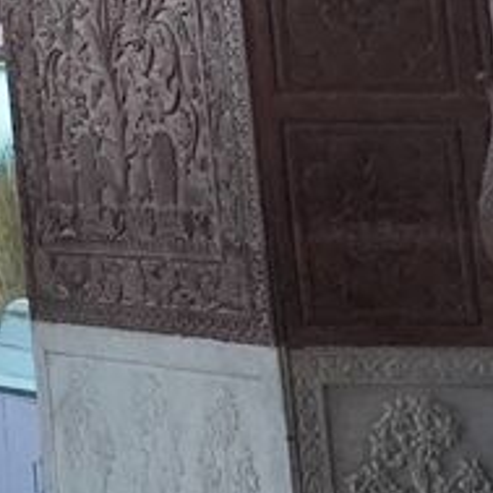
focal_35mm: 216
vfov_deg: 7.6
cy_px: -647
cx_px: -1249
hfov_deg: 6.8
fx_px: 3480
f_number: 4.5
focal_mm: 24
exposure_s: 1/80
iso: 3200
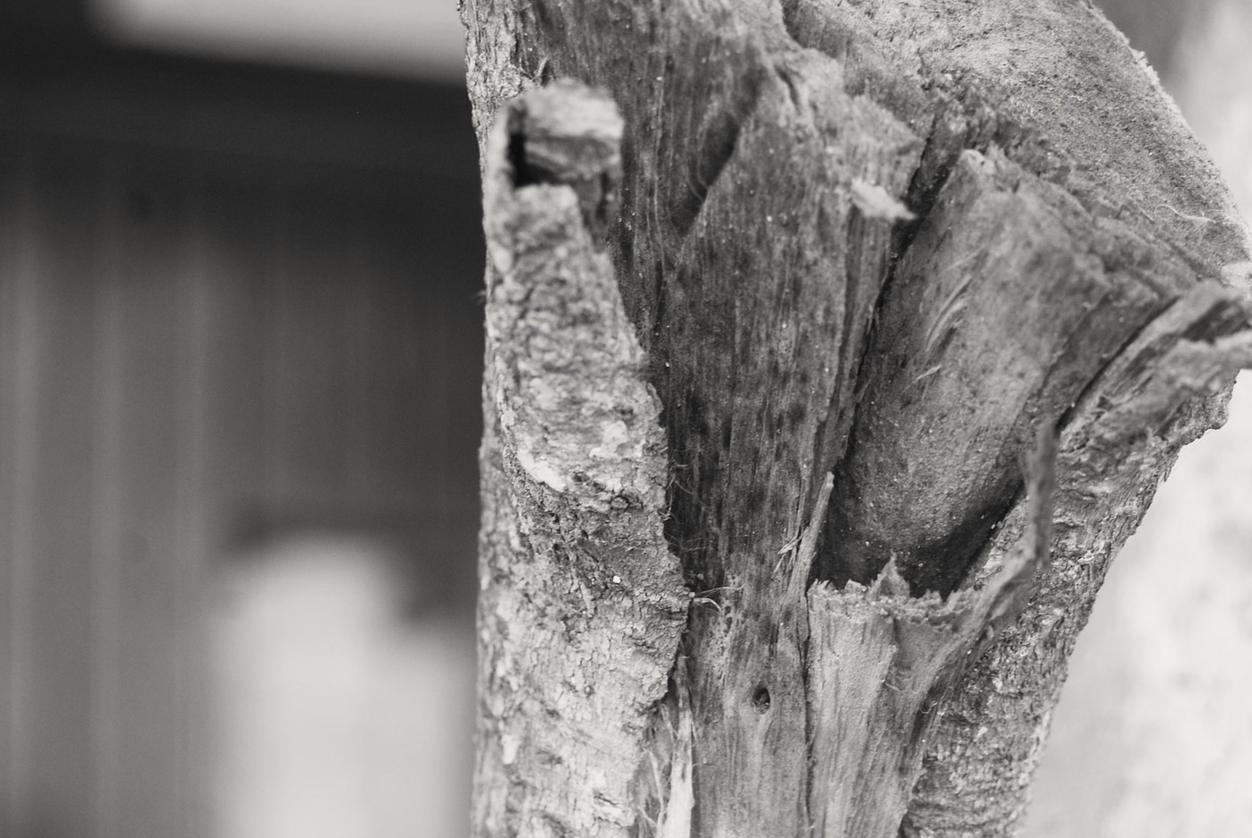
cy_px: 446
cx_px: 830
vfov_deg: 11.4
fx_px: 4204
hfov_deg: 16.9
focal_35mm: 121
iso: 200
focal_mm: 55
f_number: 5.6
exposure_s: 1/60
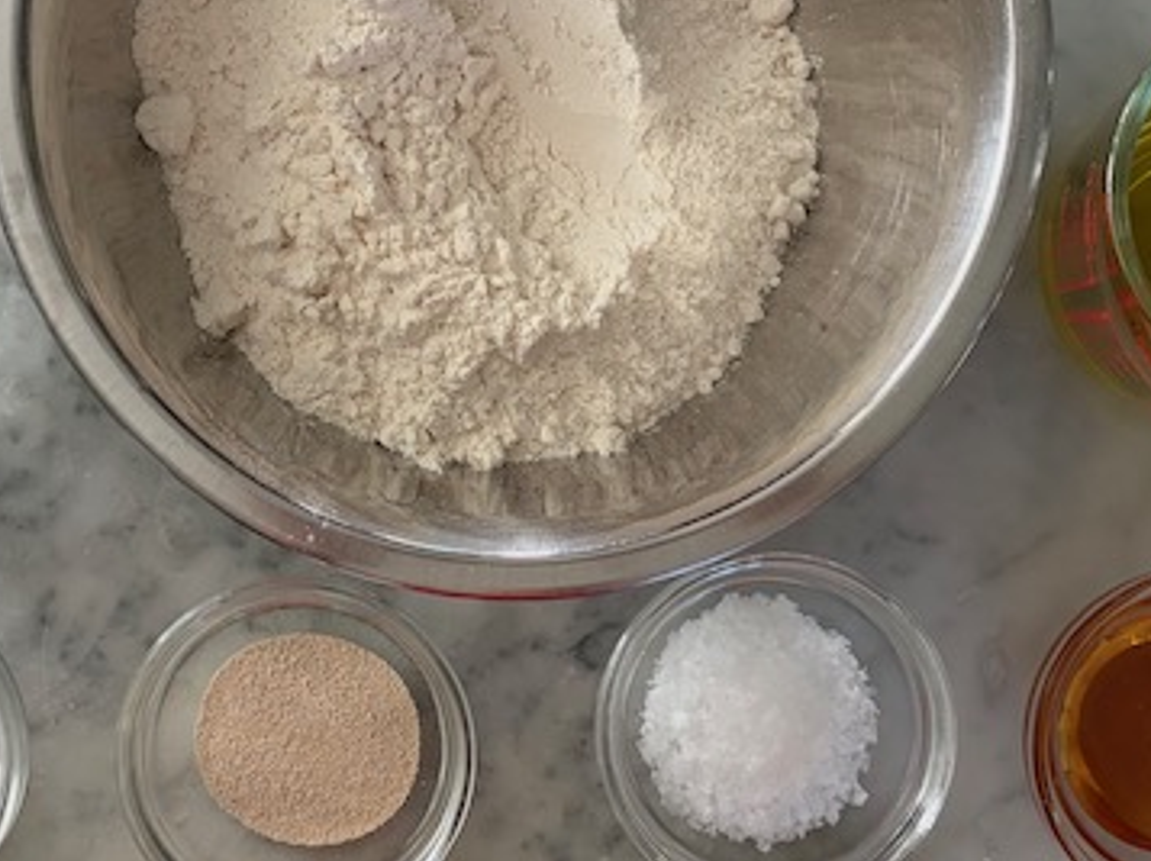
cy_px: 451
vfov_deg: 26.1
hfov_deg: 34.3
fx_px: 1860
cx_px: 467
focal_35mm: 56
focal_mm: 5.96
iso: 320
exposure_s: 1/60
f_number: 1.6
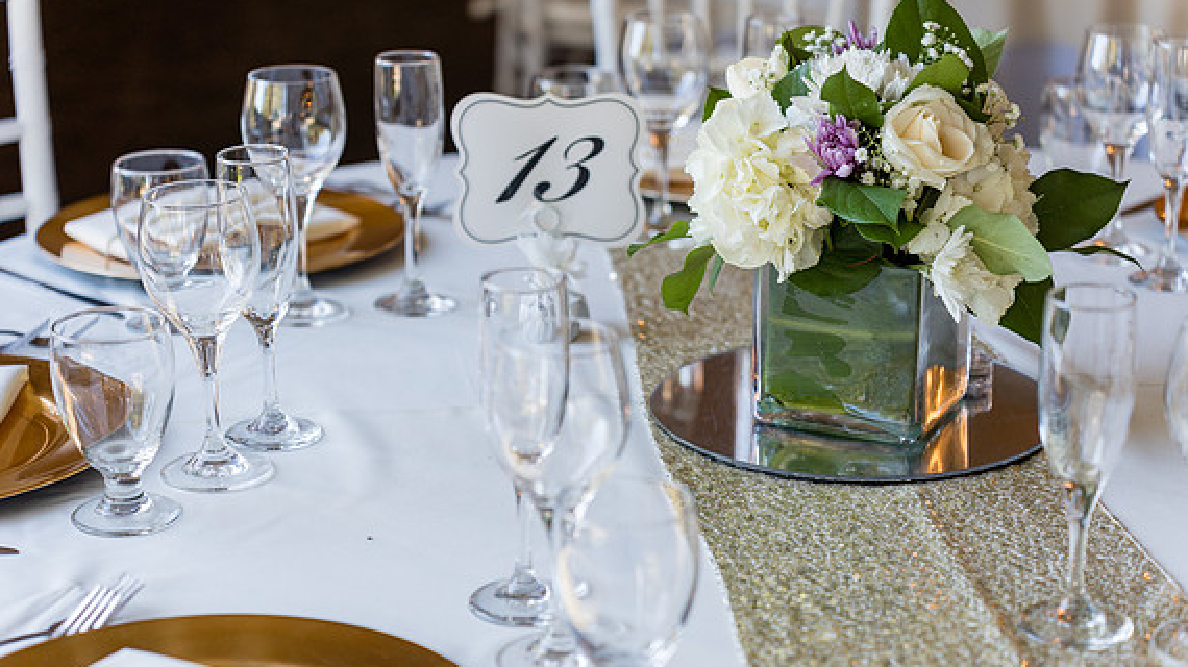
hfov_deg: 26.5
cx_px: 586
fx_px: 2519
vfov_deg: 15.1
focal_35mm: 80
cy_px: 376
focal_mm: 75
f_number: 3.2
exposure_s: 1/160
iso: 160
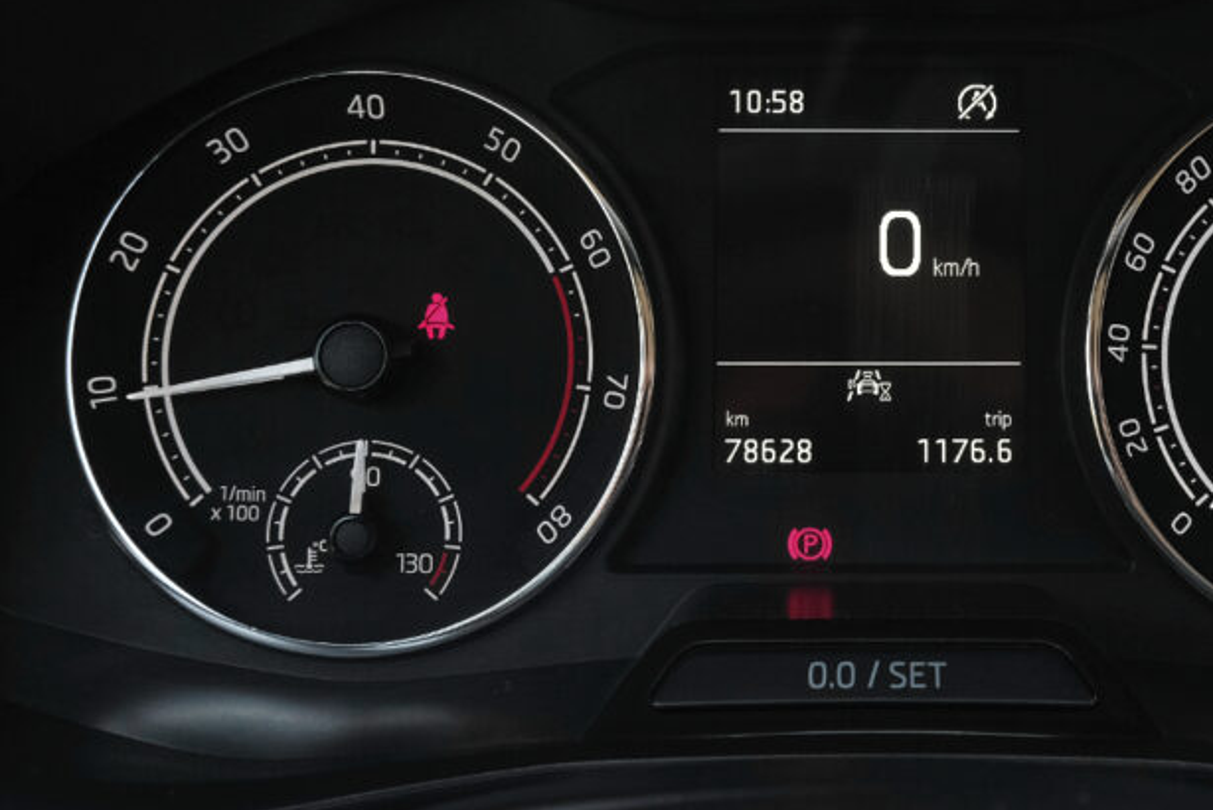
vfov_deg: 27.0
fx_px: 1685
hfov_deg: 38.8
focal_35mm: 50
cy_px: 378
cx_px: 869
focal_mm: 19.7
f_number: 9
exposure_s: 1/160
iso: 2000
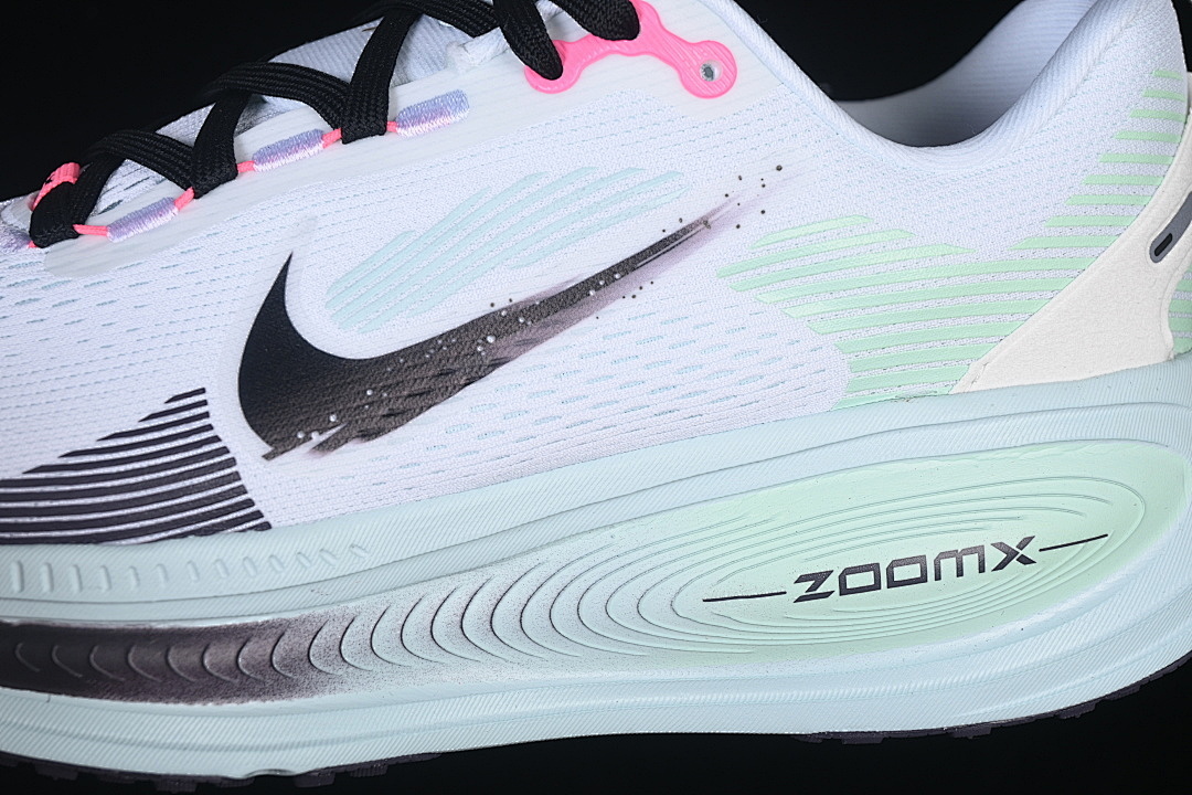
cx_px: 596
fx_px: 2483
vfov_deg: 18.2
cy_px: 398
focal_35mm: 75
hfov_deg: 27.0
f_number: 7.1
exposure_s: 1/80
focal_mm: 50
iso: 160
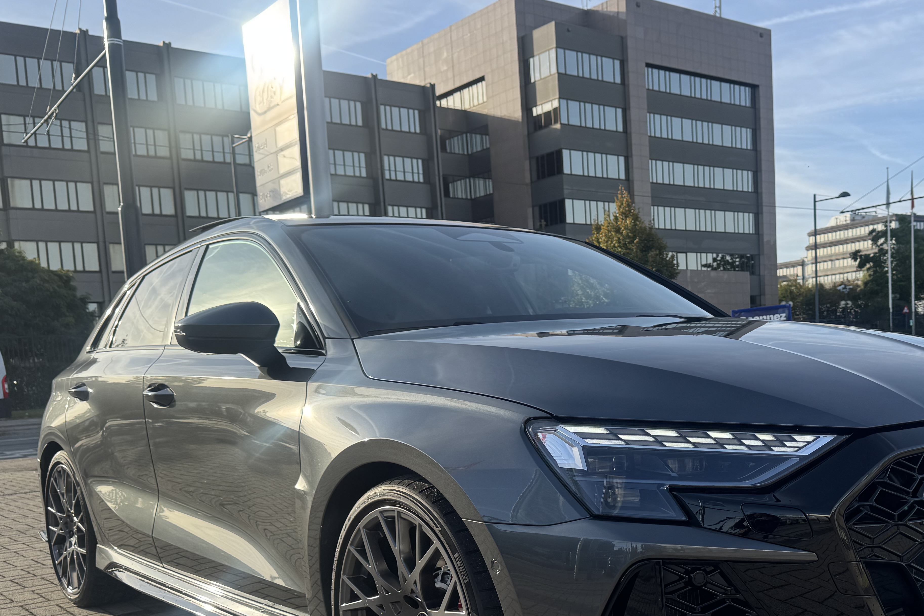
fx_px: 1001
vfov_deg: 33.6
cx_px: 597
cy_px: 448
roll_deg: +2.9
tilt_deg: -5.3
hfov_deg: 48.9
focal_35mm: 39
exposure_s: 1/2604
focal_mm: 6.76
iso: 80
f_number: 1.78
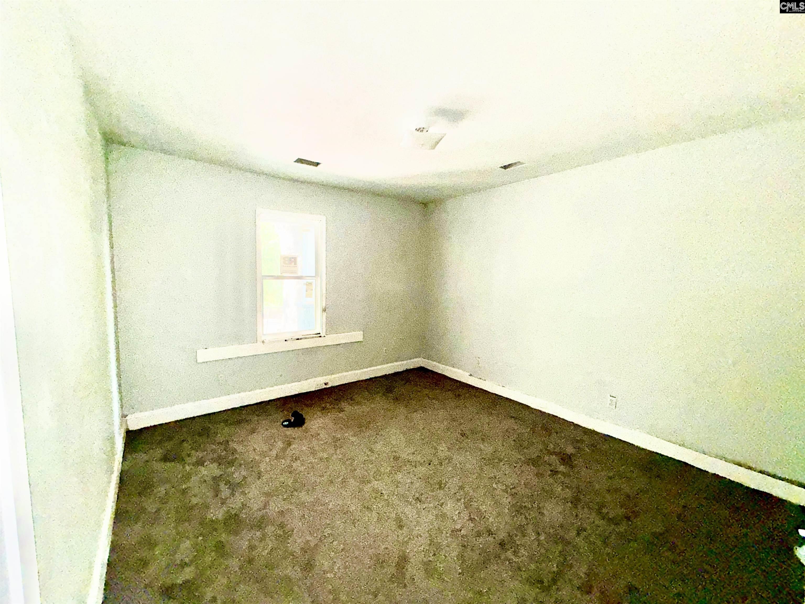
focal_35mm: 14
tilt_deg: -4.9
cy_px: 302
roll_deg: -1.2
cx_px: 402
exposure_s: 1/60
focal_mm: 2.22
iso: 100
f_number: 2.2
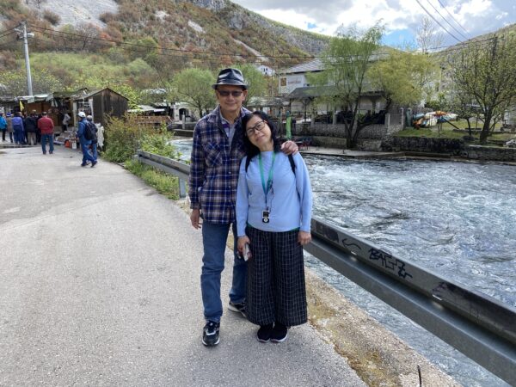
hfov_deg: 67.3
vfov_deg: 53.1
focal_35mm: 26
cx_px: 258
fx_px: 388
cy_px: 194
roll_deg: +0.1
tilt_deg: -12.3
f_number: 1.8
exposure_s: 1/620
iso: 32
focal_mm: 4.25
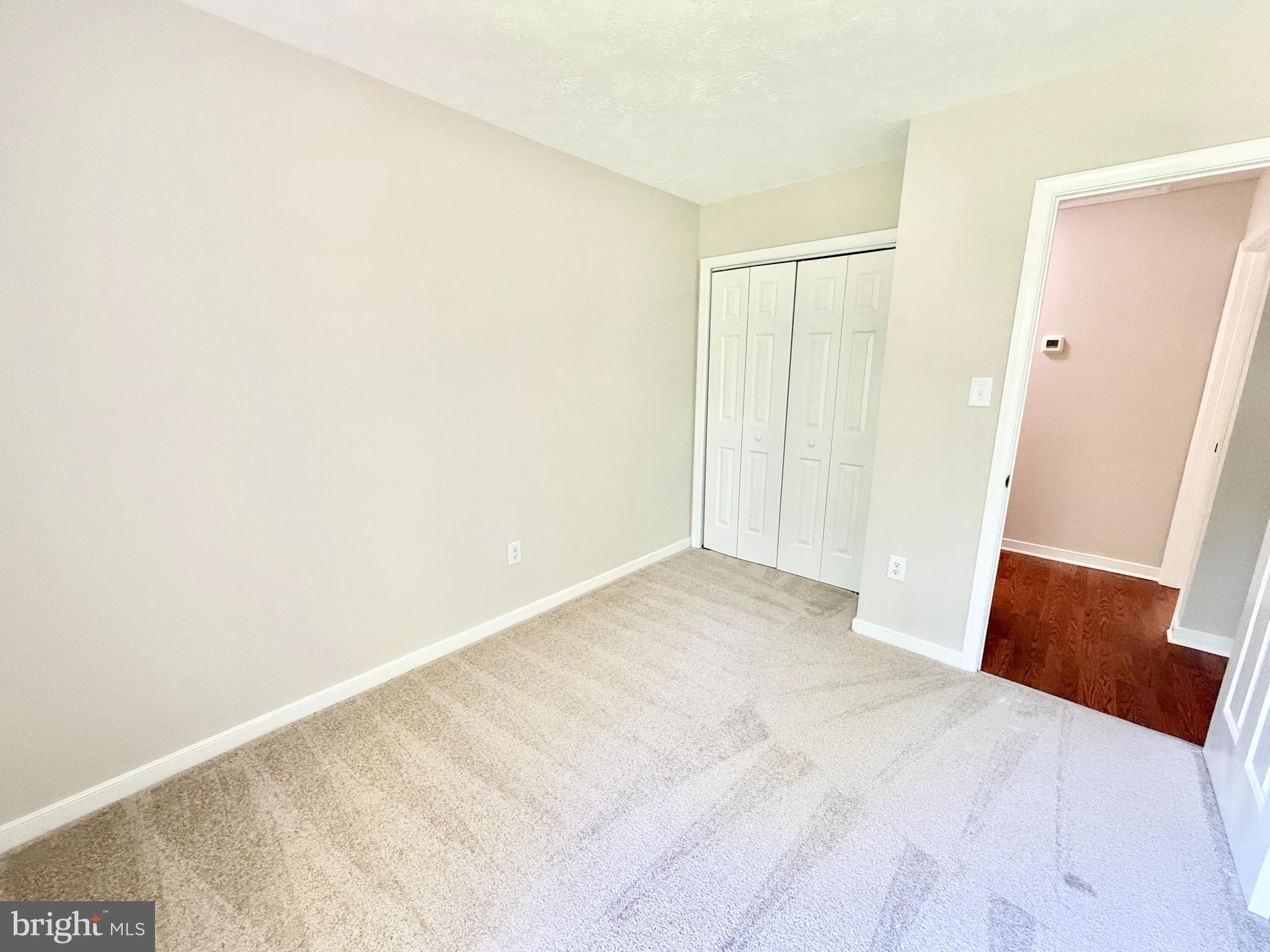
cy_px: 476
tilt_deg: -12.6
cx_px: 635
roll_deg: -0.7
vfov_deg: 85.7
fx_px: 514
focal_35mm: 14
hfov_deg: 102.1
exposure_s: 1/98
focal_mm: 2.22
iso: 400
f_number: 2.2
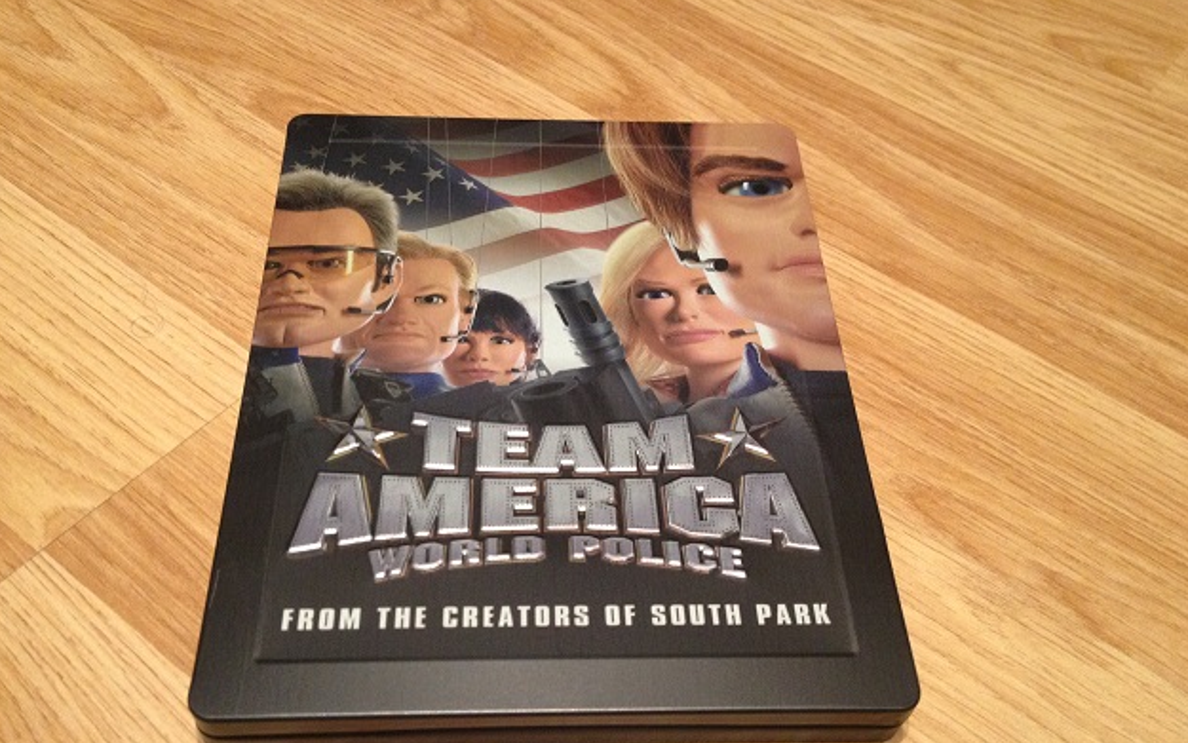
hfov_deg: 51.5
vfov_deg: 33.5
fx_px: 1231
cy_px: 447
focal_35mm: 38
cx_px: 587
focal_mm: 4.28
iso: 250
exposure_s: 1/20
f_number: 2.4
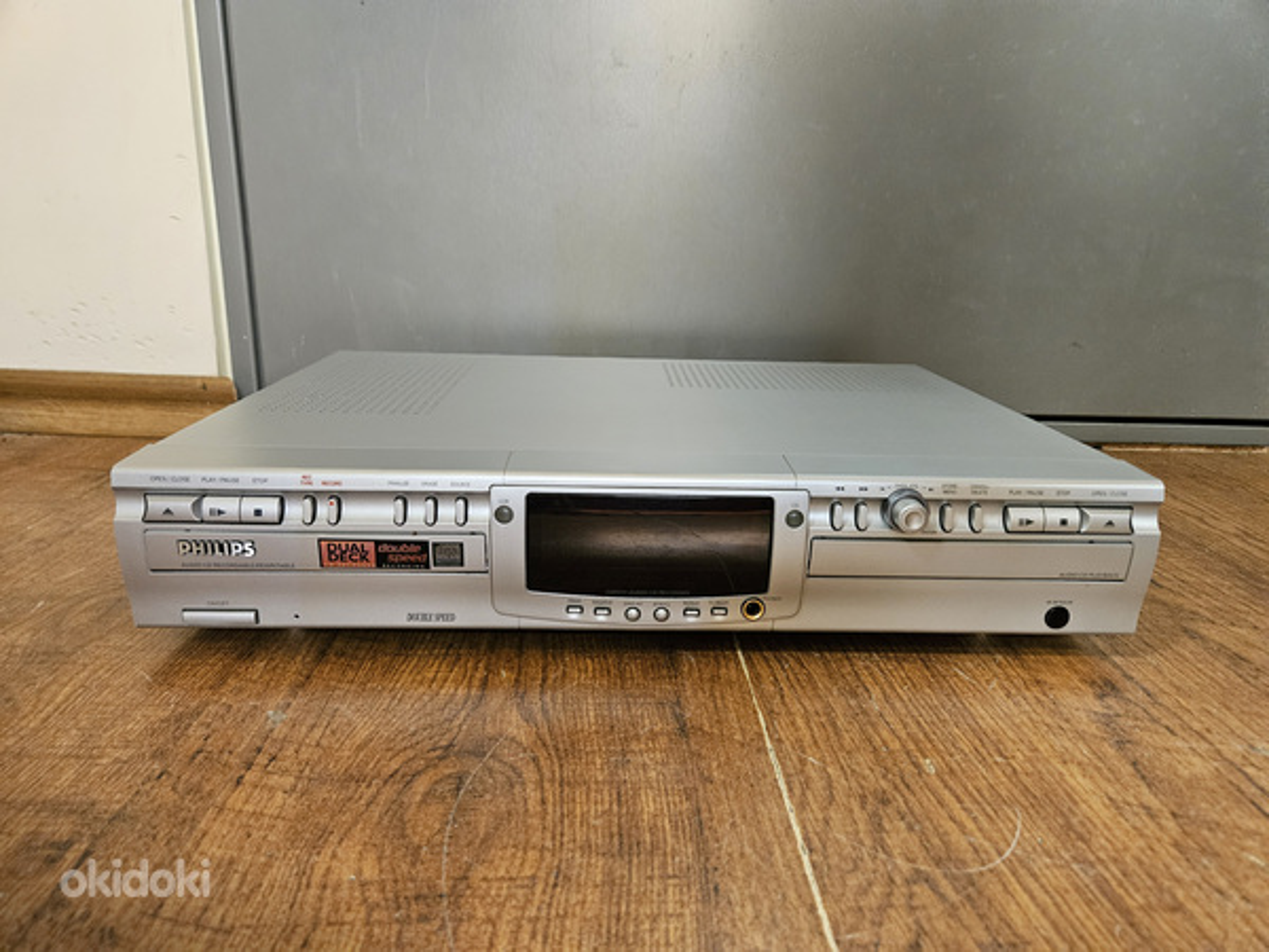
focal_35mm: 23
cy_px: 476
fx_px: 843
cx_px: 634
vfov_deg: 58.9
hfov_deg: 73.9
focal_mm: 5.4
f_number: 1.8
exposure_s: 1/100
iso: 1000
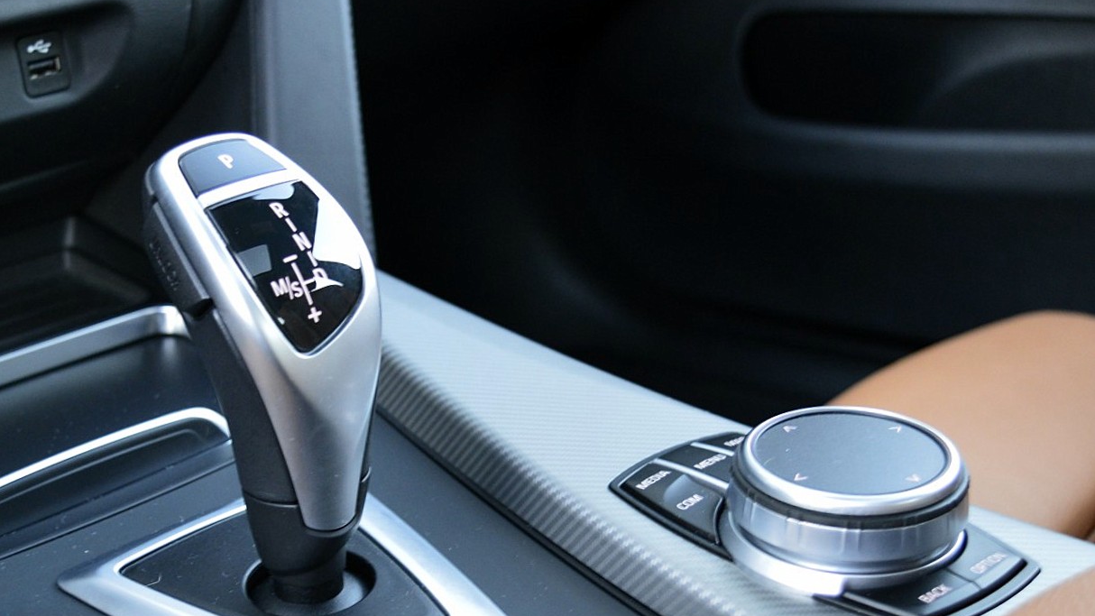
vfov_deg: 21.1
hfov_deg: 36.6
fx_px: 1646
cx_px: 414
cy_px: 407
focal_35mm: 57
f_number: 4
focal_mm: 27
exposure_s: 1/20
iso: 800
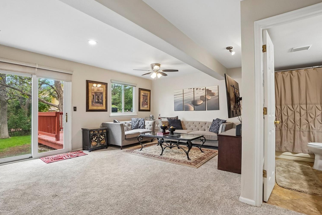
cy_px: 111
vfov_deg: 73.7
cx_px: 163
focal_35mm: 16
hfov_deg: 96.7
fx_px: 143
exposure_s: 1/10
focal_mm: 10
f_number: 8
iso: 400
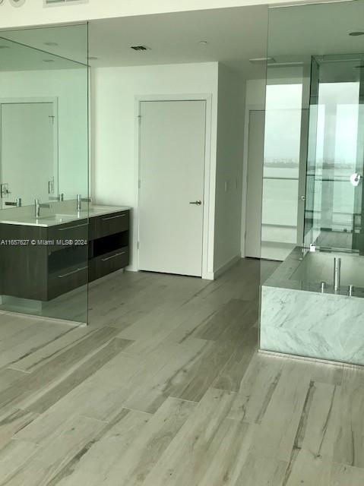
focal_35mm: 28
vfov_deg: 63.5
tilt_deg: -5.4
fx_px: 393
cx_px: 182
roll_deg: +0.2
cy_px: 243
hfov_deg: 49.7
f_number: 1.8
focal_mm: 3.99
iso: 25
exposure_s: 1/120
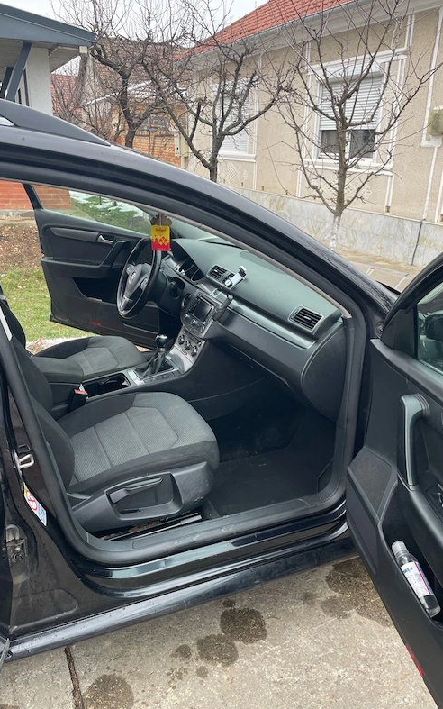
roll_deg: -2.6
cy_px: 350
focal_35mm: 28
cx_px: 258
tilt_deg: -19.0
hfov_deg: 44.4
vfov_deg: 66.5
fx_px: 541
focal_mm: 4.2
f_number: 1.6
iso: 32
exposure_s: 1/202
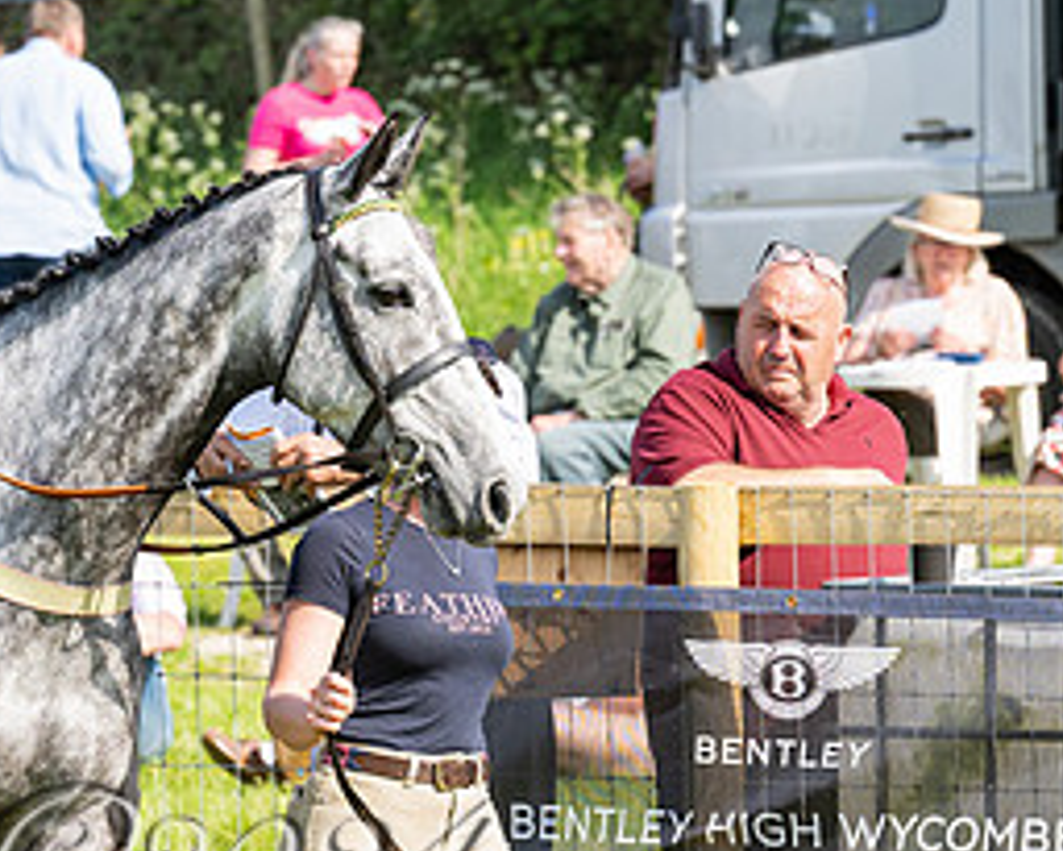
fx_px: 16334
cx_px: -138
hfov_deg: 3.7
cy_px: 585
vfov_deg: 3.0
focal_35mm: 519
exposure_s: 1/800
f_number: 5
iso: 200
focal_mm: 145
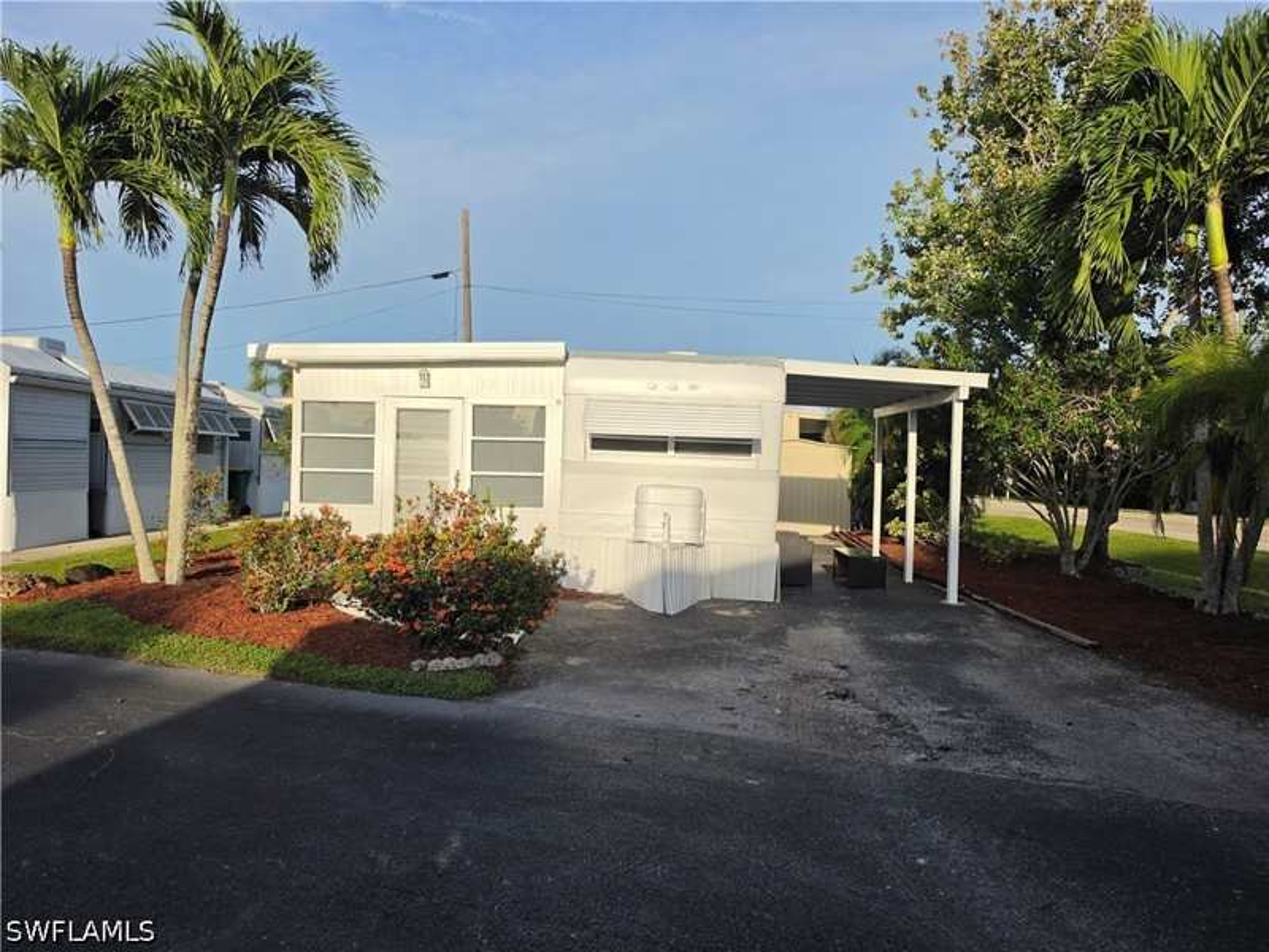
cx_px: 634
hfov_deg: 73.9
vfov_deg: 58.9
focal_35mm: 23
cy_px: 476
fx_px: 843
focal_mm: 6.5
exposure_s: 1/7939
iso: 50
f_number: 1.4
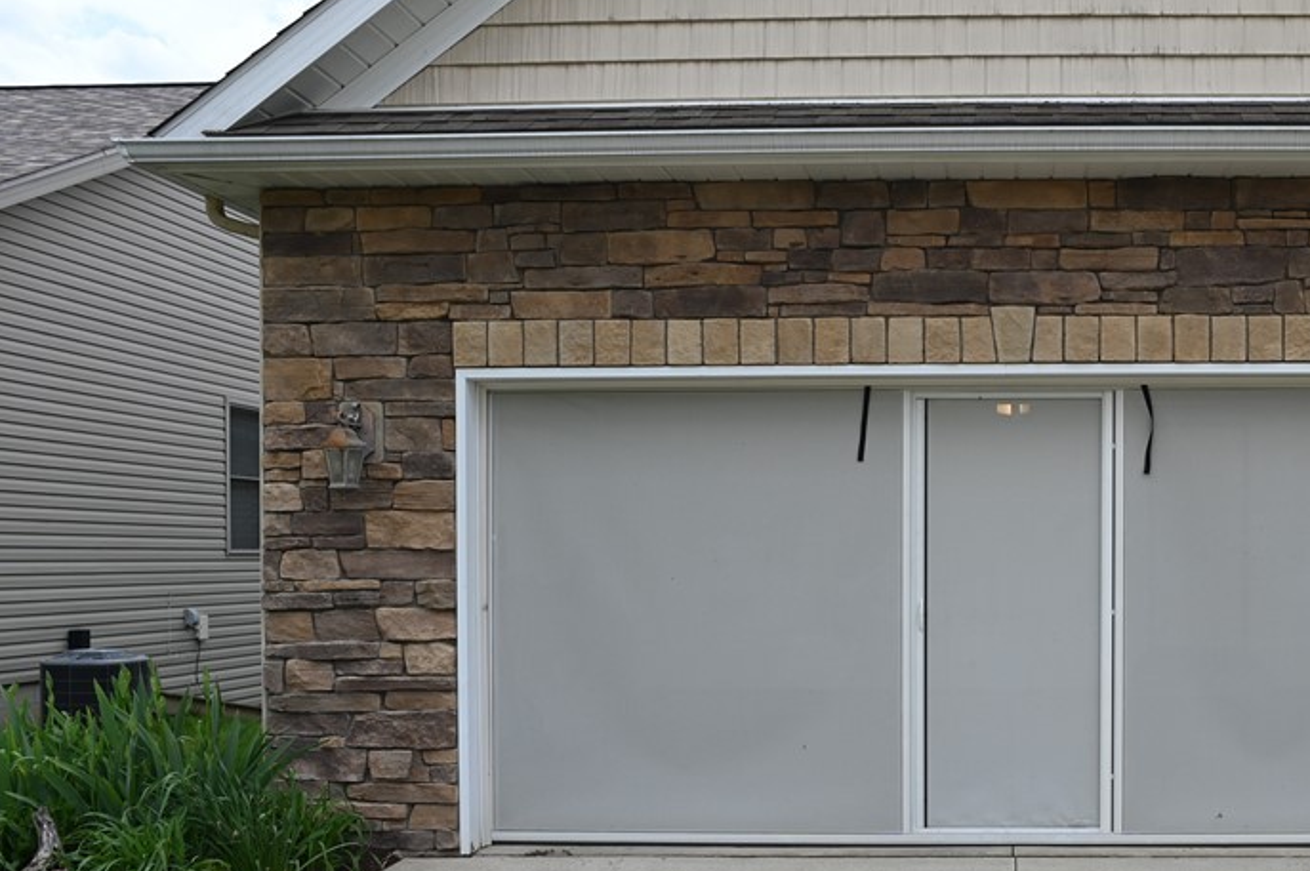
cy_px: 580
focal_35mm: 38
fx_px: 1382
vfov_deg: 34.7
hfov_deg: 48.7
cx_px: 991
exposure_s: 1/400
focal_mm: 24
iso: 100
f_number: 7.1
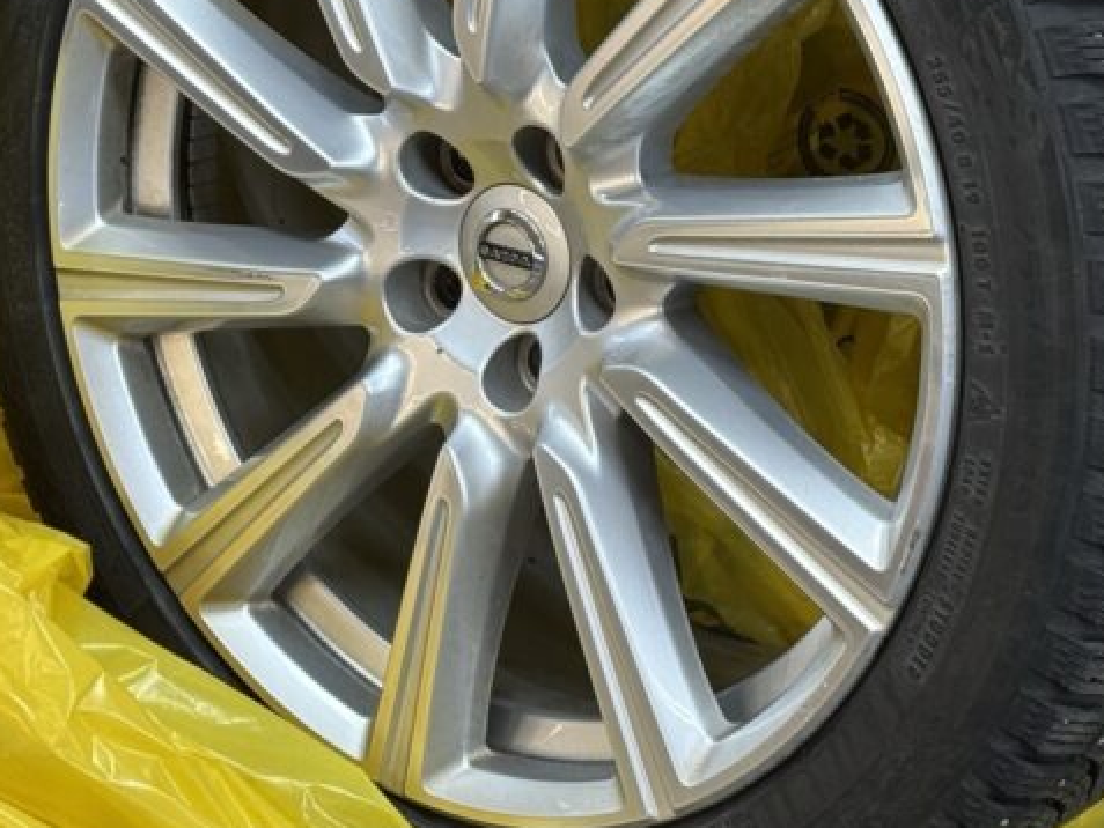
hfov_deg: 19.0
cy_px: 187
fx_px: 3286
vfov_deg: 14.3
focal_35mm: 103
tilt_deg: -46.2
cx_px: 731
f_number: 1.78
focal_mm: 6.76
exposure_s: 1/50
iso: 64
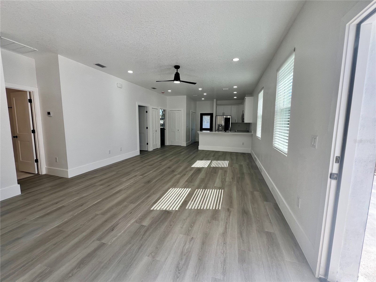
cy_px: 141
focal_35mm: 13
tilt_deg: -7.0
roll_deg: -0.6
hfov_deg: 106.2
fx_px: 141
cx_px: 188
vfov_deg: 89.9
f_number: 1.8
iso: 32
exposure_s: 1/227
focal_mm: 1.57
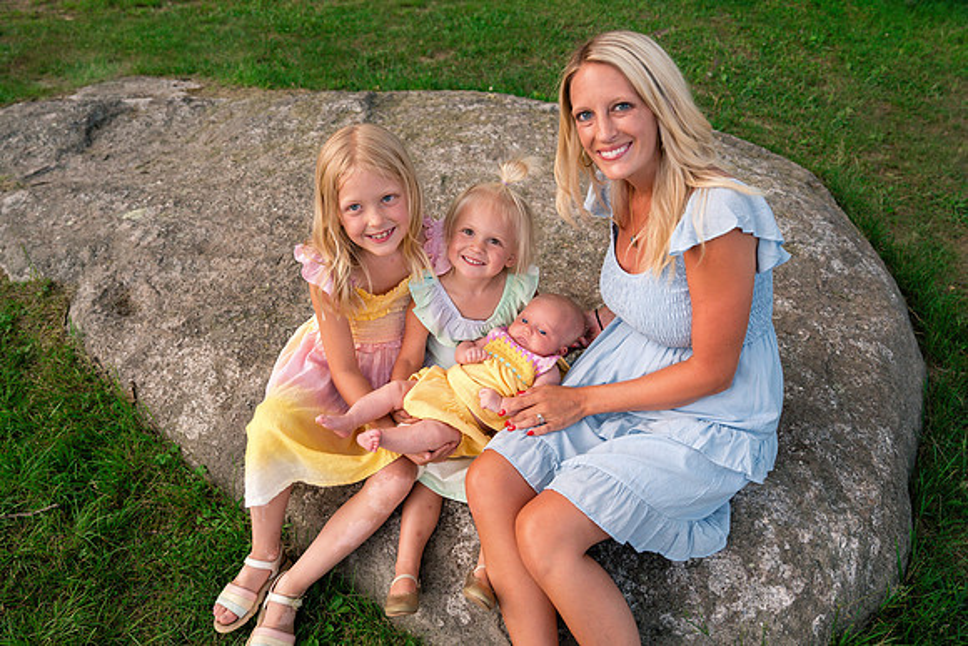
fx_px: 699
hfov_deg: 69.4
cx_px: 484
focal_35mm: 26
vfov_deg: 49.6
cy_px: 323
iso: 500
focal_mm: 26
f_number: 3.5
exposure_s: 1/400
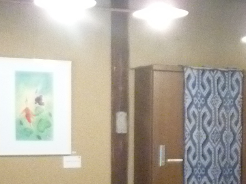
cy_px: 207
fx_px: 583
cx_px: 157
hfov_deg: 23.8
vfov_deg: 17.3
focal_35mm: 82
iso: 800
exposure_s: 1/40
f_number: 3.3
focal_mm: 4.1
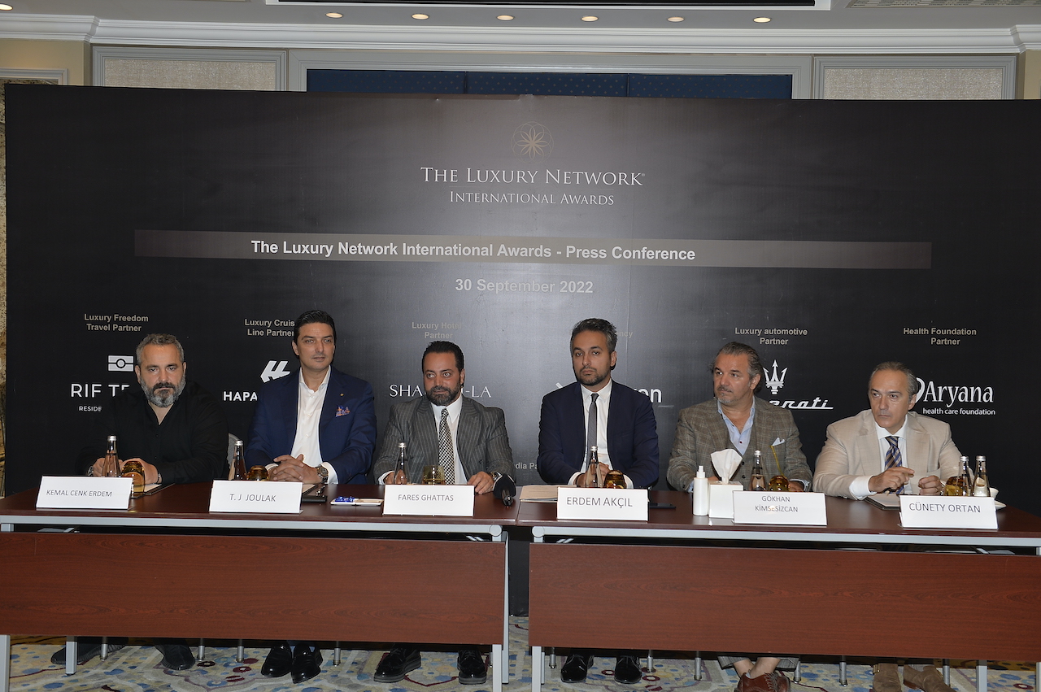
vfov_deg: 33.3
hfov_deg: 48.5
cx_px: 520
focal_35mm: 40
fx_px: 1156
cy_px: 346
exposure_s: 1/60
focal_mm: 40
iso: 320
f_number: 5.6
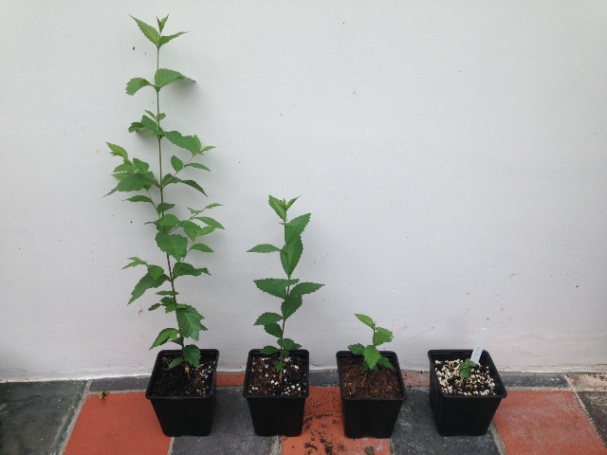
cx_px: 304
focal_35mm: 33
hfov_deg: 55.4
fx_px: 579
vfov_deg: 42.9
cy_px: 228
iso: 50
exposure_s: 1/427
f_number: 2.4
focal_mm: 4.12
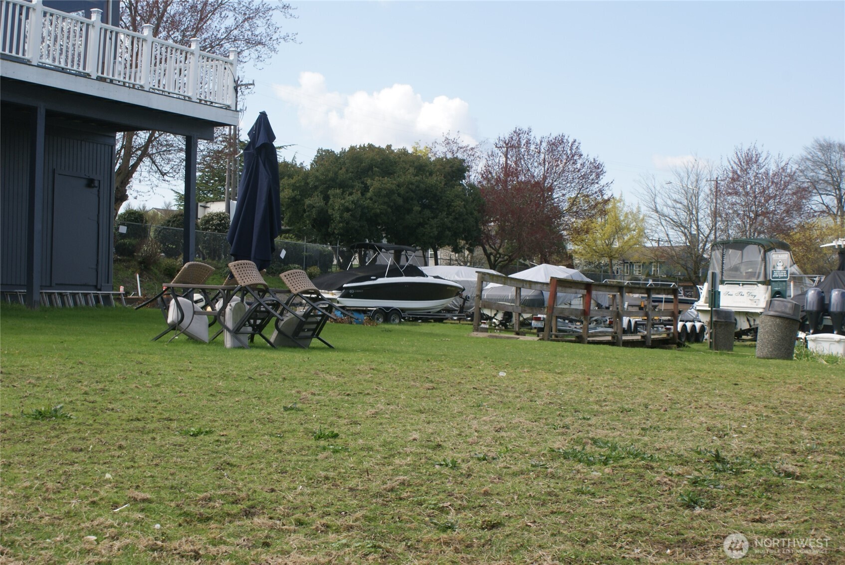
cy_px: 282
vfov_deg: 25.8
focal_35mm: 52
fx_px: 1233
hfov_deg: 37.8
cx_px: 422
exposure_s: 1/80
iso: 100
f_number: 10
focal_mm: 35
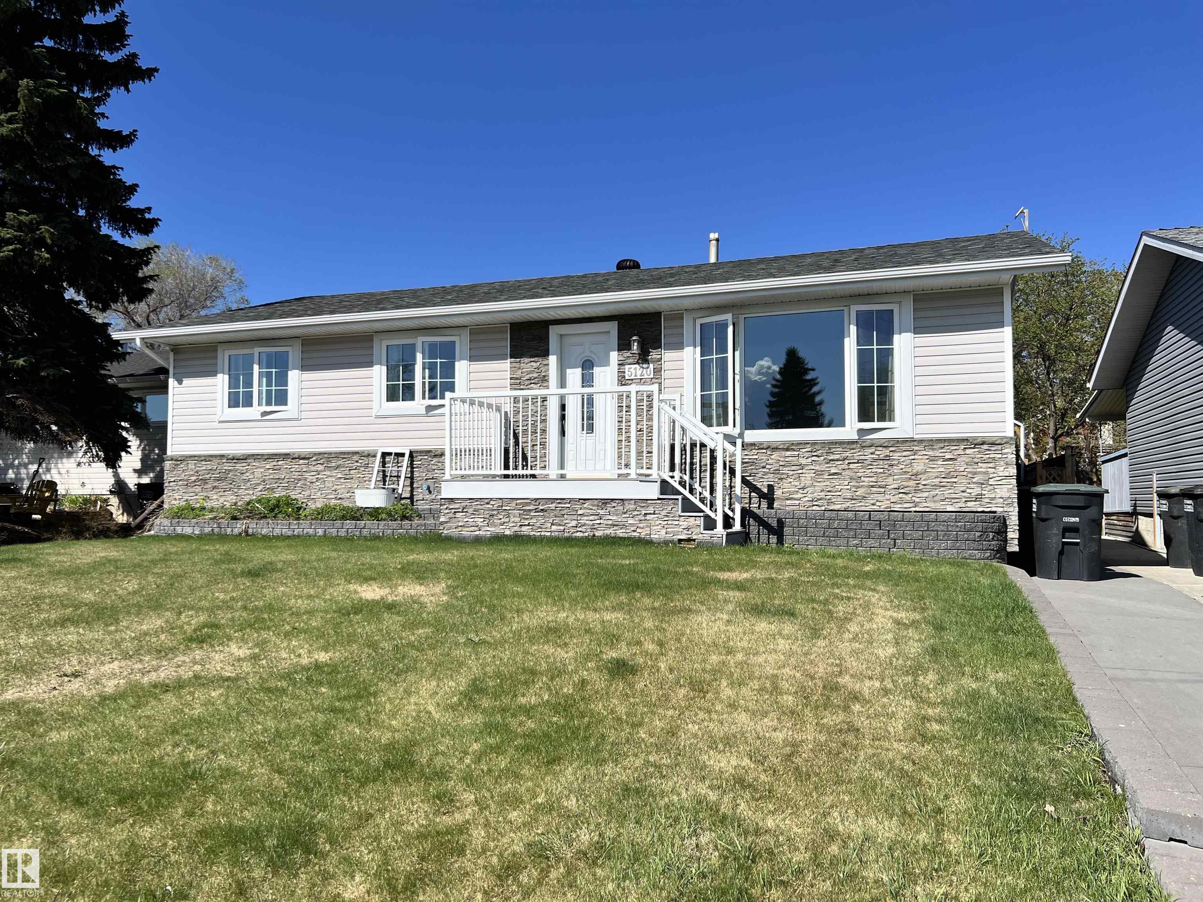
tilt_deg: +2.0
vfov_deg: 53.1
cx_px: 602
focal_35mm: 26
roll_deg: -0.5
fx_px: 904
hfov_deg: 67.3
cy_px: 451
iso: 50
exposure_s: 1/5587
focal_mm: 5.7
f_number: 1.5
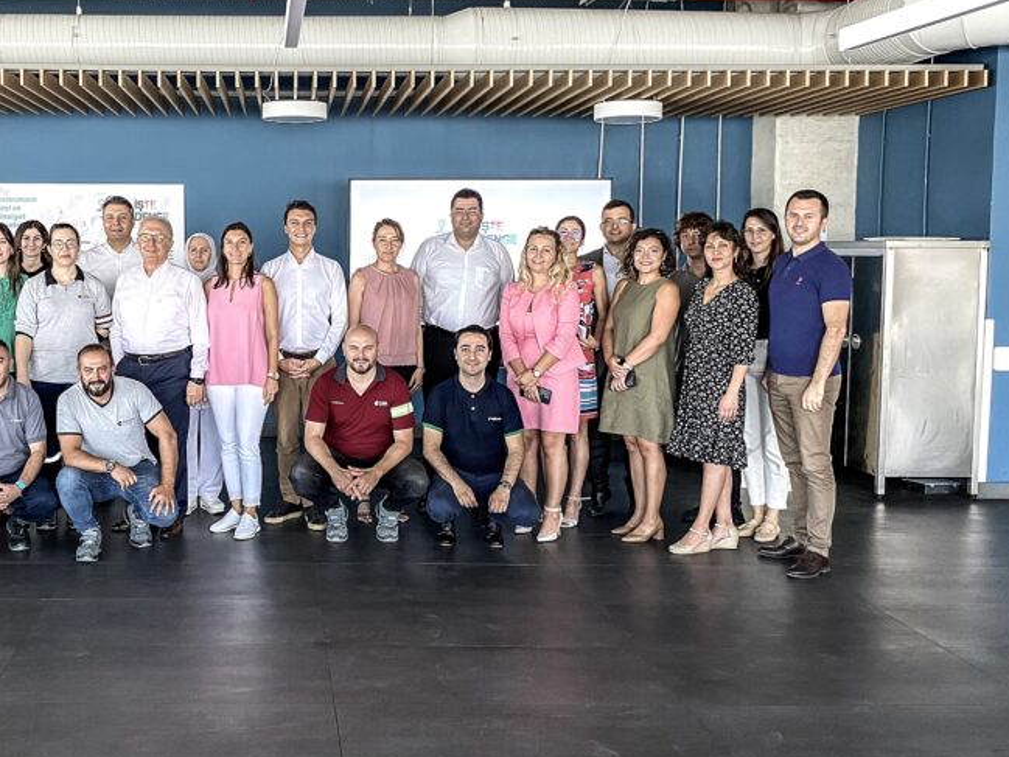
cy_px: 305
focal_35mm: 41
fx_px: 1195
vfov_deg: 35.0
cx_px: 261
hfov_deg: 44.4
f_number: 1.8
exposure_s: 1/50
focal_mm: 4.25
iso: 80
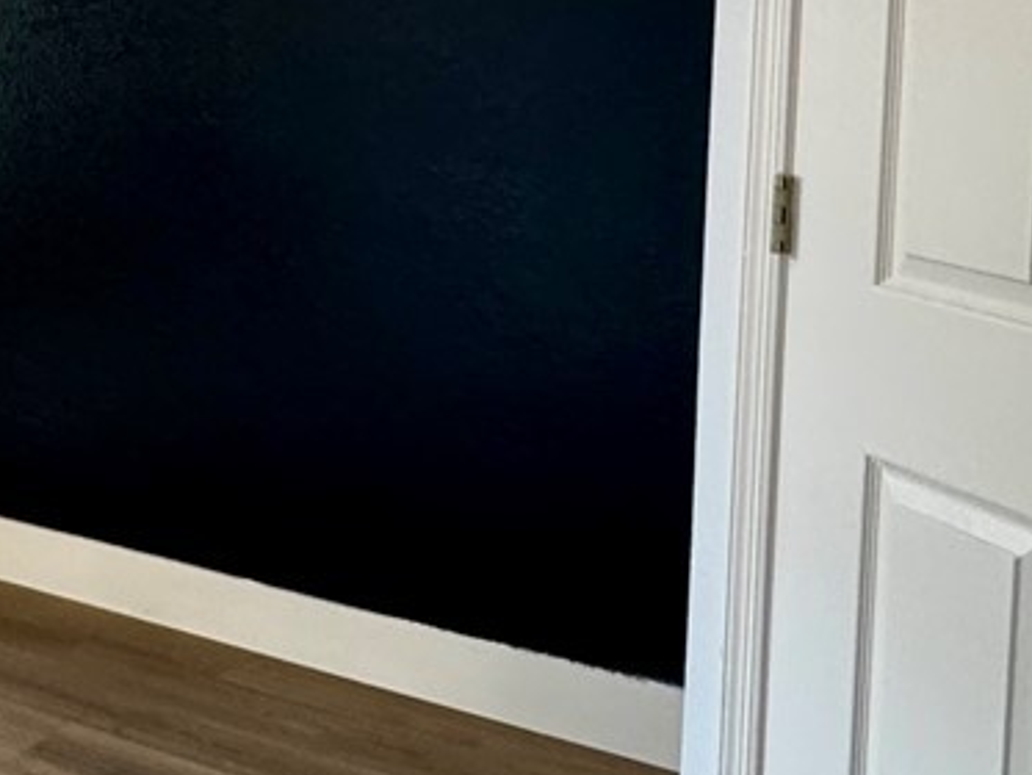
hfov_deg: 27.2
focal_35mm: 60
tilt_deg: -3.7
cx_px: -293
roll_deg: -2.0
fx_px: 1789
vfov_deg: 23.7
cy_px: 64
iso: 250
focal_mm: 2.22
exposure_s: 1/120
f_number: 2.2
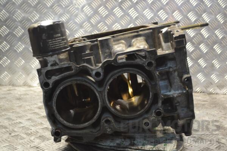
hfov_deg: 41.1
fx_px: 303
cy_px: 76
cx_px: 114
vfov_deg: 28.1
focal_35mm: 48
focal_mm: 32
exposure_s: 1/60
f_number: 4.8
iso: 720
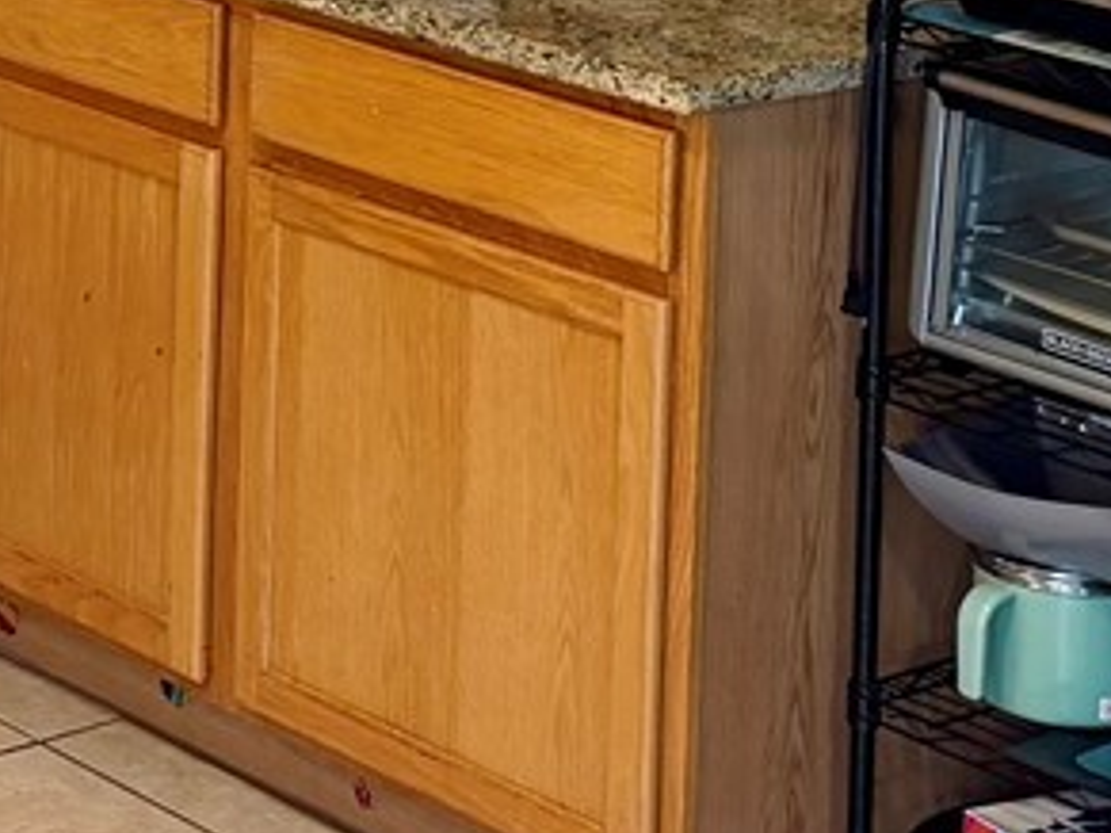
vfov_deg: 10.7
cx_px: -195
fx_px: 4235
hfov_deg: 14.5
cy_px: -489
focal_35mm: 132
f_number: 1.78
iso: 200
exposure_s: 1/60
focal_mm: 6.76
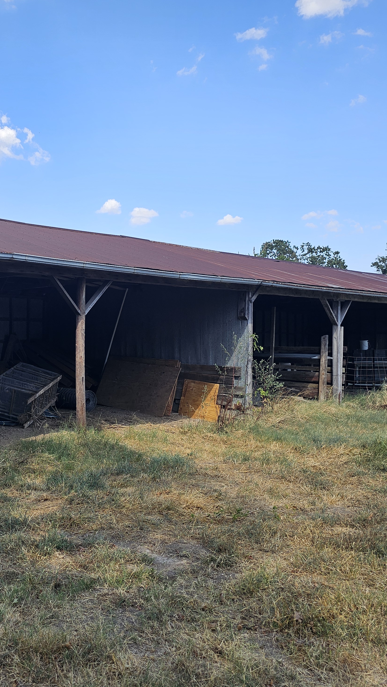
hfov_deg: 33.7
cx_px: 83
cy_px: 344
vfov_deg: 58.0
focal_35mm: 34
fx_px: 620
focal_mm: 6.3
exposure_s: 1/392
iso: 10
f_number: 1.7
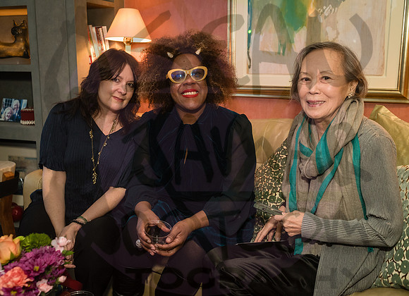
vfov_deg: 36.6
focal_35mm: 38
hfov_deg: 49.1
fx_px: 447
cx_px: 191
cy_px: 153
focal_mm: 35
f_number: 4
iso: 2000
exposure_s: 1/160
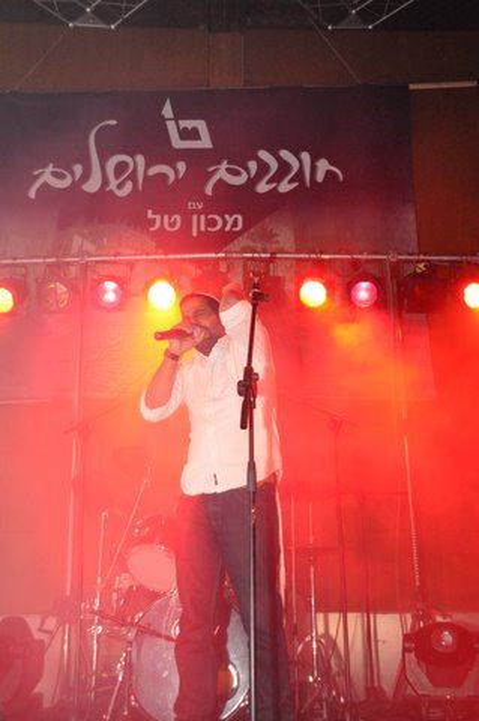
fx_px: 870
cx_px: 240
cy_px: 360
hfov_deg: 30.8
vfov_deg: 45.0
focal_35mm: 44
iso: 3200
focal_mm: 29
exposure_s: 1/160
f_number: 6.3
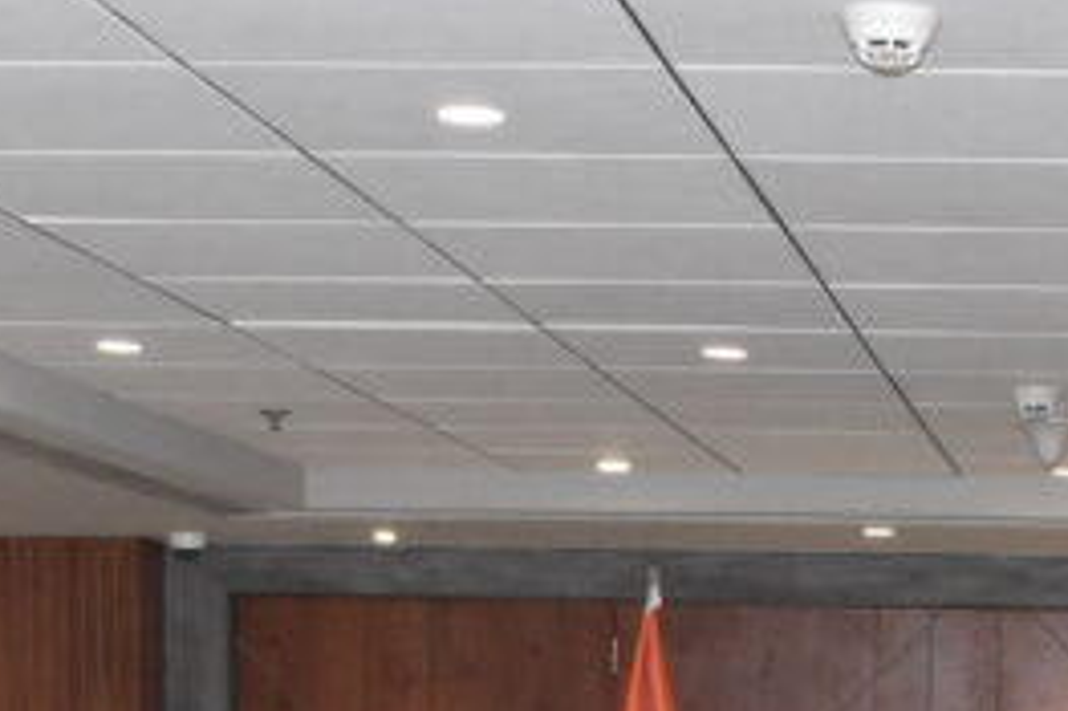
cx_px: 1202
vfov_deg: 11.0
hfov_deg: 16.9
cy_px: 1270
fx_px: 3469
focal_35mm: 117
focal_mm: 20
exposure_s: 1/60
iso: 2000
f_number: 7.1
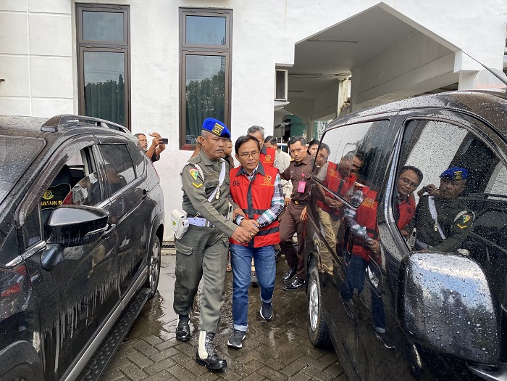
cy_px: 190
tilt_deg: -6.8
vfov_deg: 53.1
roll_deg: -2.9
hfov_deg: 67.3
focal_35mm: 26
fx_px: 381
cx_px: 254
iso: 40
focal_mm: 4.25
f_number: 1.8
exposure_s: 1/121
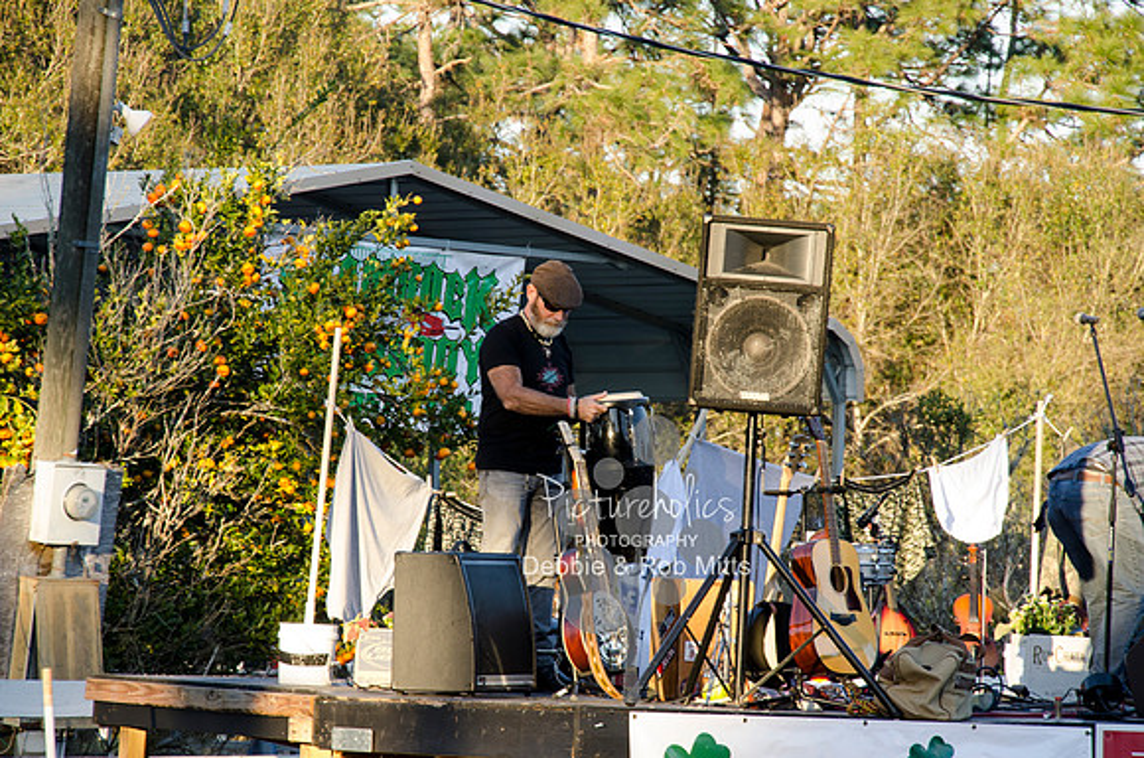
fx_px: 7372
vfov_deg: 5.9
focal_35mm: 232
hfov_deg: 8.9
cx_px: 572
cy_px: 379
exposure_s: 1/60
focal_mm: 155
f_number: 10
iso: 320
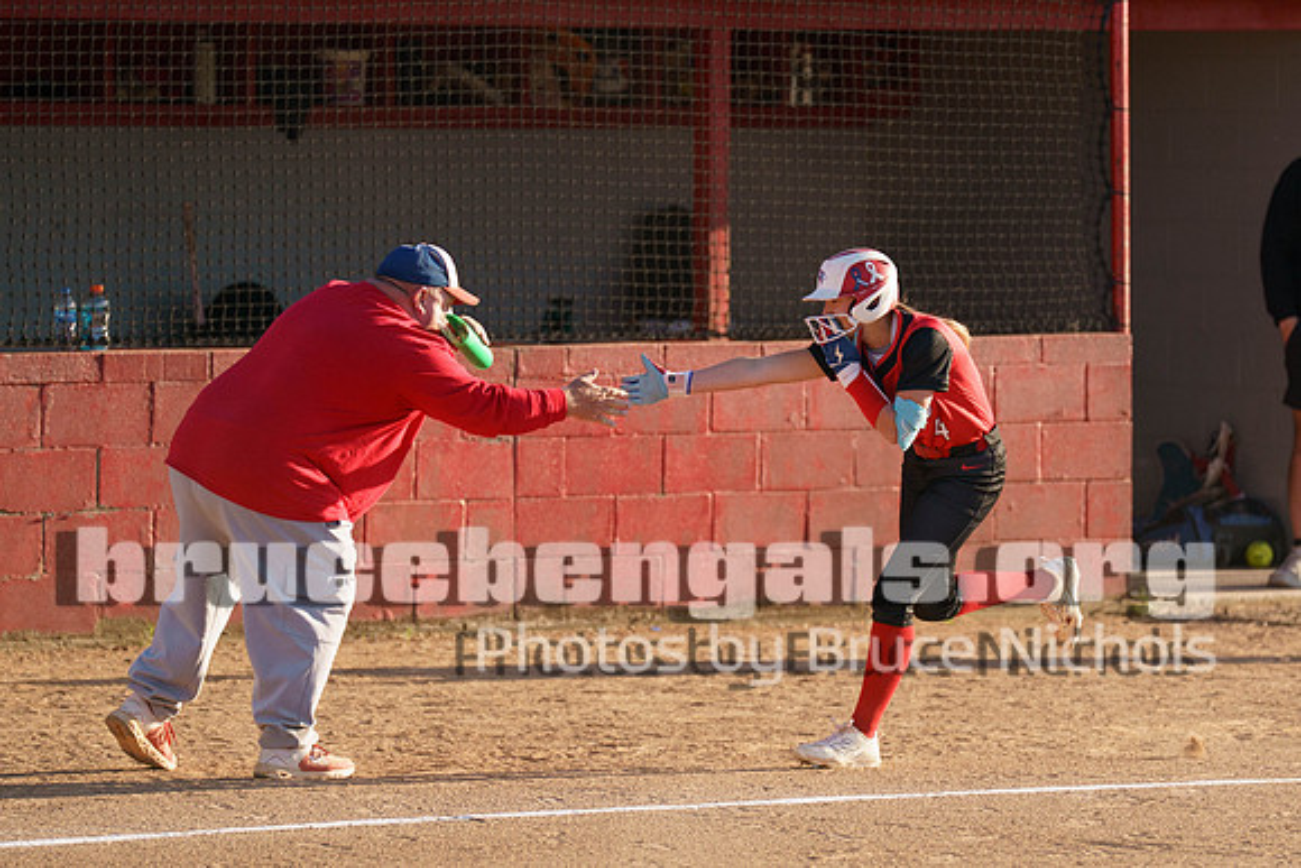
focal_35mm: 315
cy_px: 394
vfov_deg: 4.4
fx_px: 11390
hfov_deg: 6.5
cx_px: 871
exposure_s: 1/3200
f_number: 2.8
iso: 500
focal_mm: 200
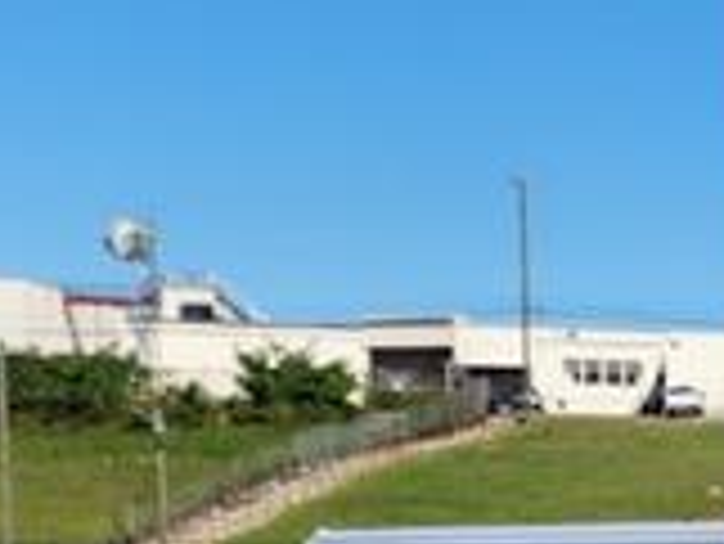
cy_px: 841
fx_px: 3056
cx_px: 1857
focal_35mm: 146
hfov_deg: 10.9
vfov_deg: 9.8
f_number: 1.8
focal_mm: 5.4
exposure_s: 1/2204
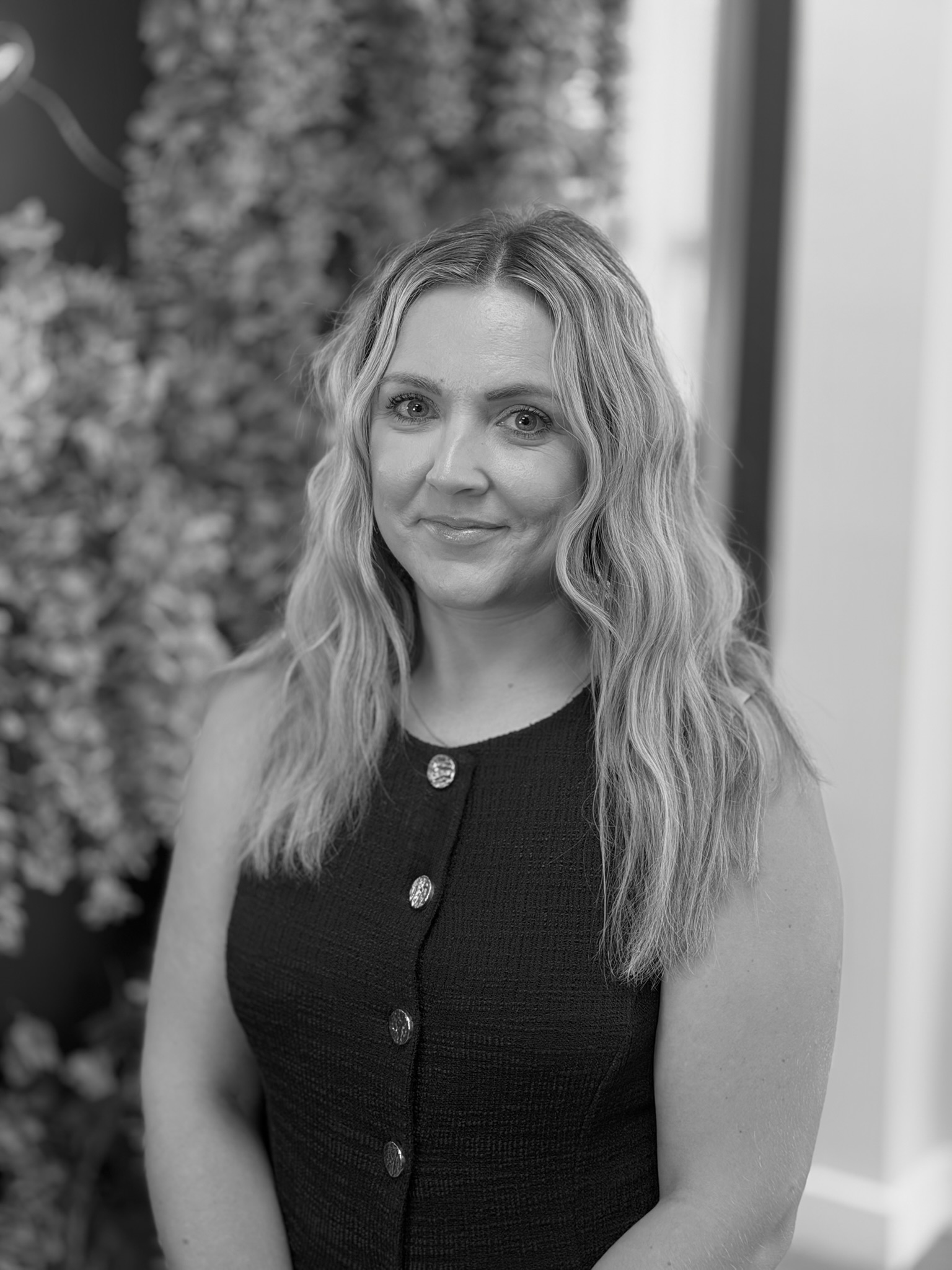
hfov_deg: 30.3
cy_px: 635
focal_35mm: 48
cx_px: 476
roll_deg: -0.4
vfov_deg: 39.7
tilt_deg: -11.6
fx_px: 1760
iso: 100
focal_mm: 6.76
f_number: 1.78
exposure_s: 1/73
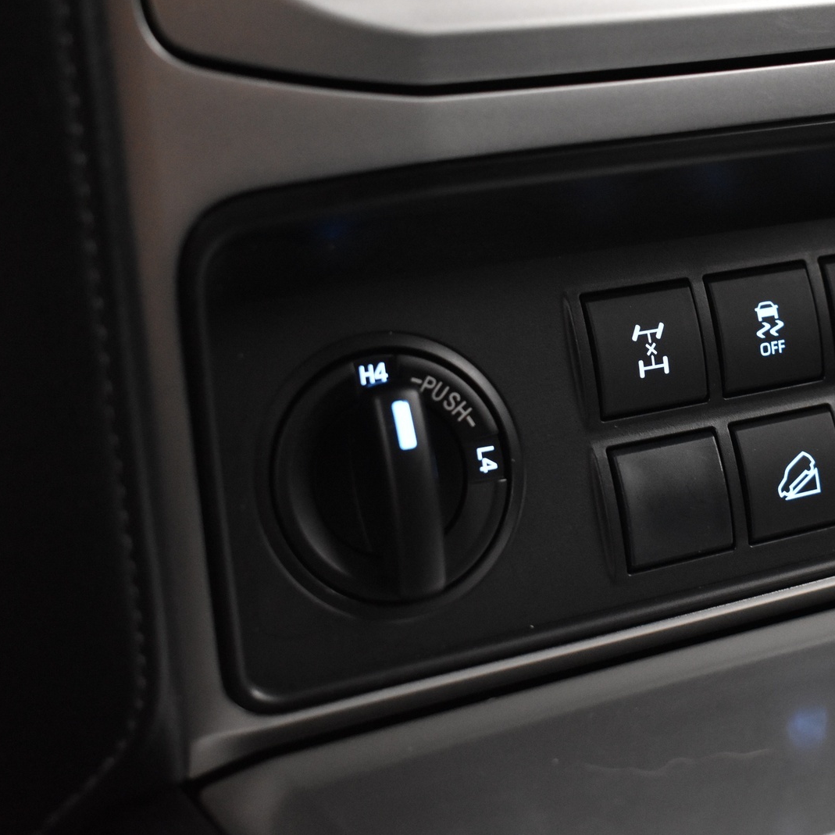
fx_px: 1846
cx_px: 600
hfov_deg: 25.3
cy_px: 418
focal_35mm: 68
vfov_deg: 25.5
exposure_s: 1/13
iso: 3200
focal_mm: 35
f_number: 4.5
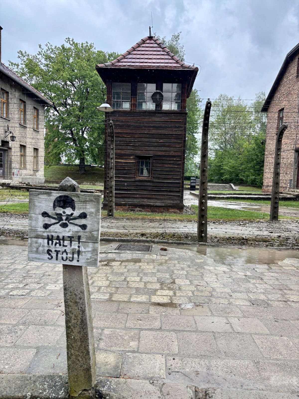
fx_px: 299
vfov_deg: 67.3
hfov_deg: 53.1
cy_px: 200
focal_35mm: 26
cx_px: 150
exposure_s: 1/245
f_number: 1.6
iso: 50
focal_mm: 5.96
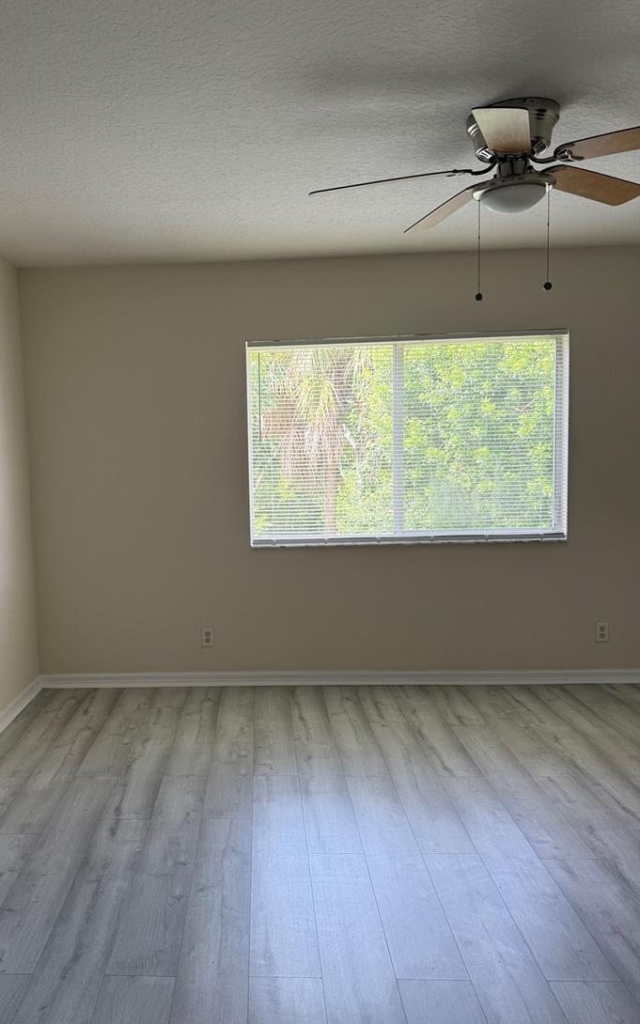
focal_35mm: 28
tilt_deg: -4.6
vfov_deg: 66.5
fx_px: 782
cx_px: 219
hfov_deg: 44.0
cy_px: 526
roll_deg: +1.4
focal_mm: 6.76
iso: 100
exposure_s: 1/187
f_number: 1.78
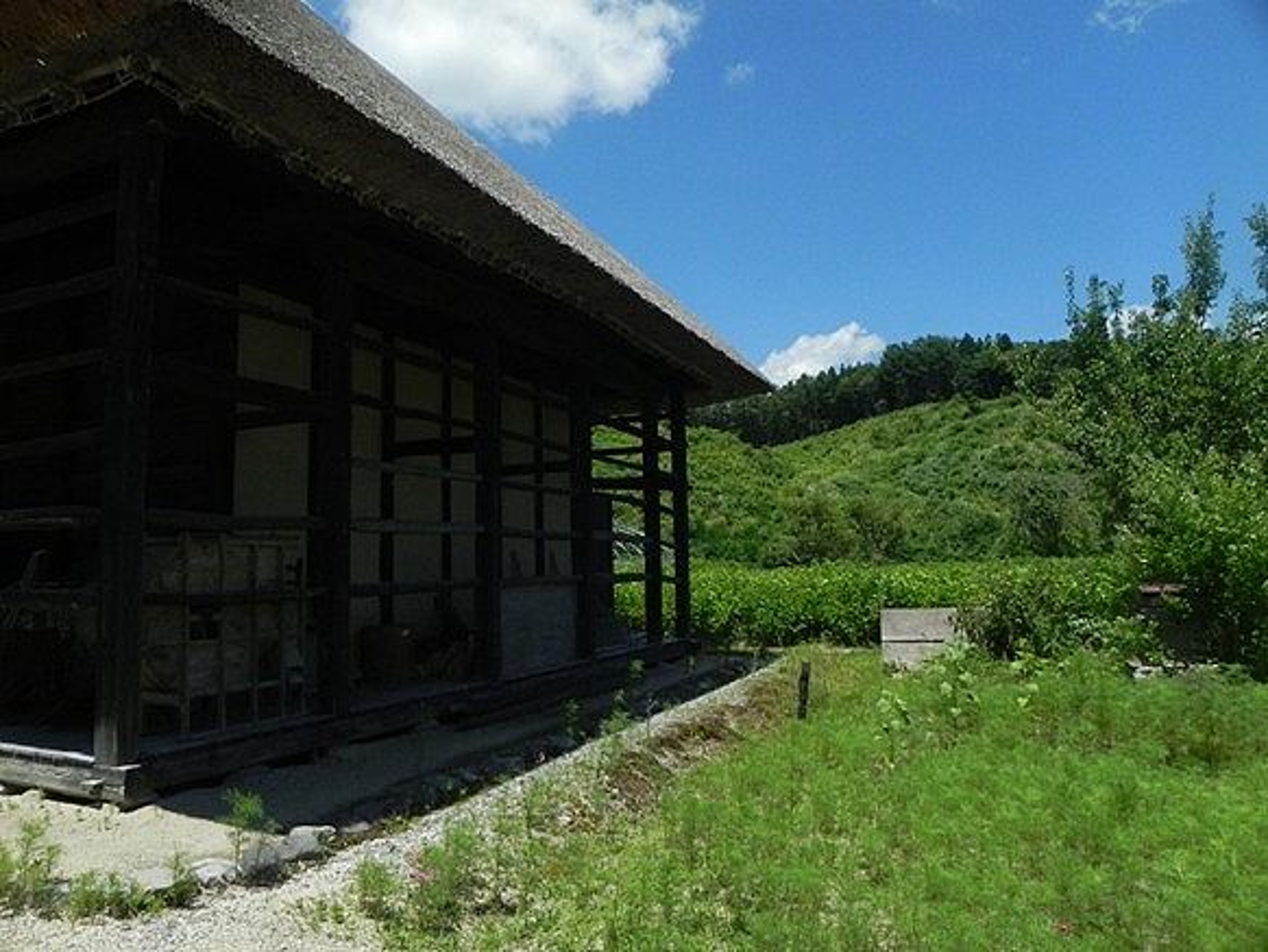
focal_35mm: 26
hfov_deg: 67.3
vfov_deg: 53.1
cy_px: 476
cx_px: 634
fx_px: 953
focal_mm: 4.6
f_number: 8
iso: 400
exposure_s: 1/1500
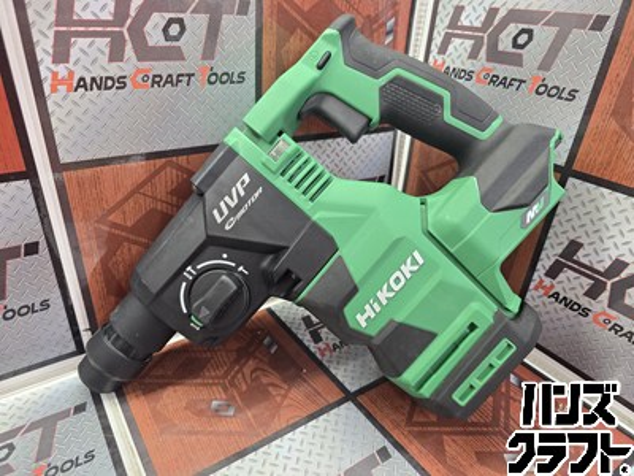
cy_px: 238
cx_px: 317
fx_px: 421
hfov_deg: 73.9
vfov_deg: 58.9
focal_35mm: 23
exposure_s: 1/100
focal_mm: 6.3
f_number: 1.7
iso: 200
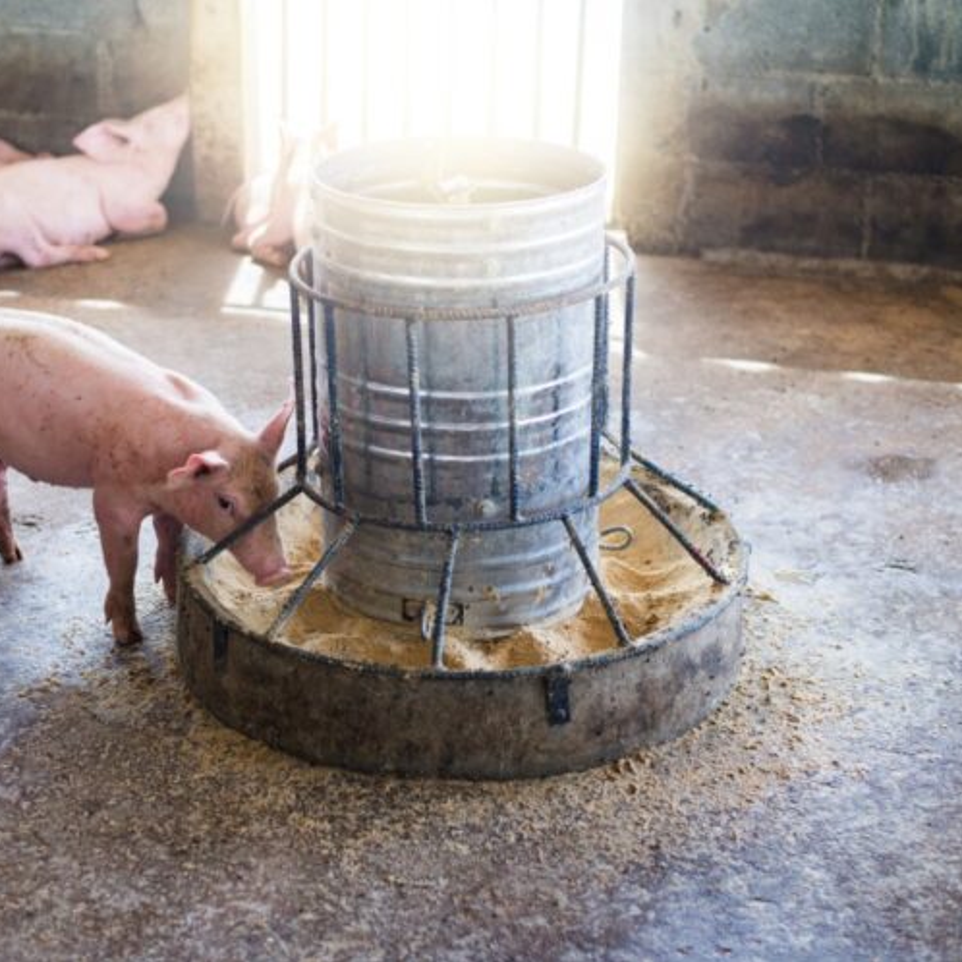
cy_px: 482
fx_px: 2012
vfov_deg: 26.9
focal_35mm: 64
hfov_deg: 26.8
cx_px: 373
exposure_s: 1/500
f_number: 2.8
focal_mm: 50
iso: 800
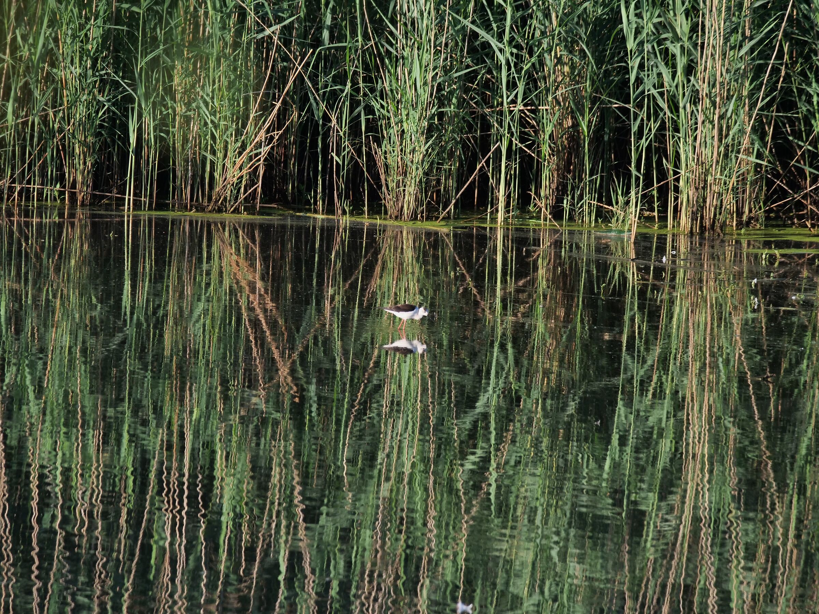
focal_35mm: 800
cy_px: 307
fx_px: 18928
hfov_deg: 2.5
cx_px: 410
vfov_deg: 1.9
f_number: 8
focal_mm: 400
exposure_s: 1/640
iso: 1000
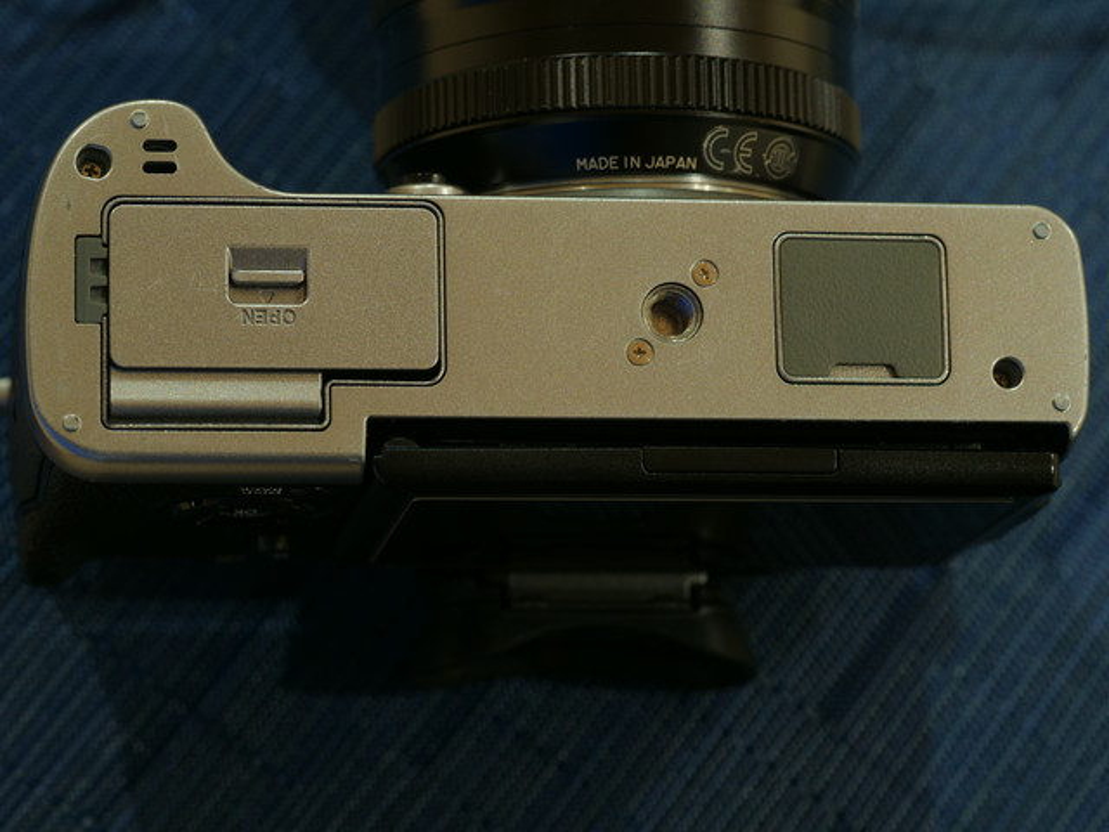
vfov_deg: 12.3
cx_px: 554
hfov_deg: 16.4
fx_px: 3844
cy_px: 416
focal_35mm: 120
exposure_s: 2
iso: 200
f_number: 5.6
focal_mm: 60
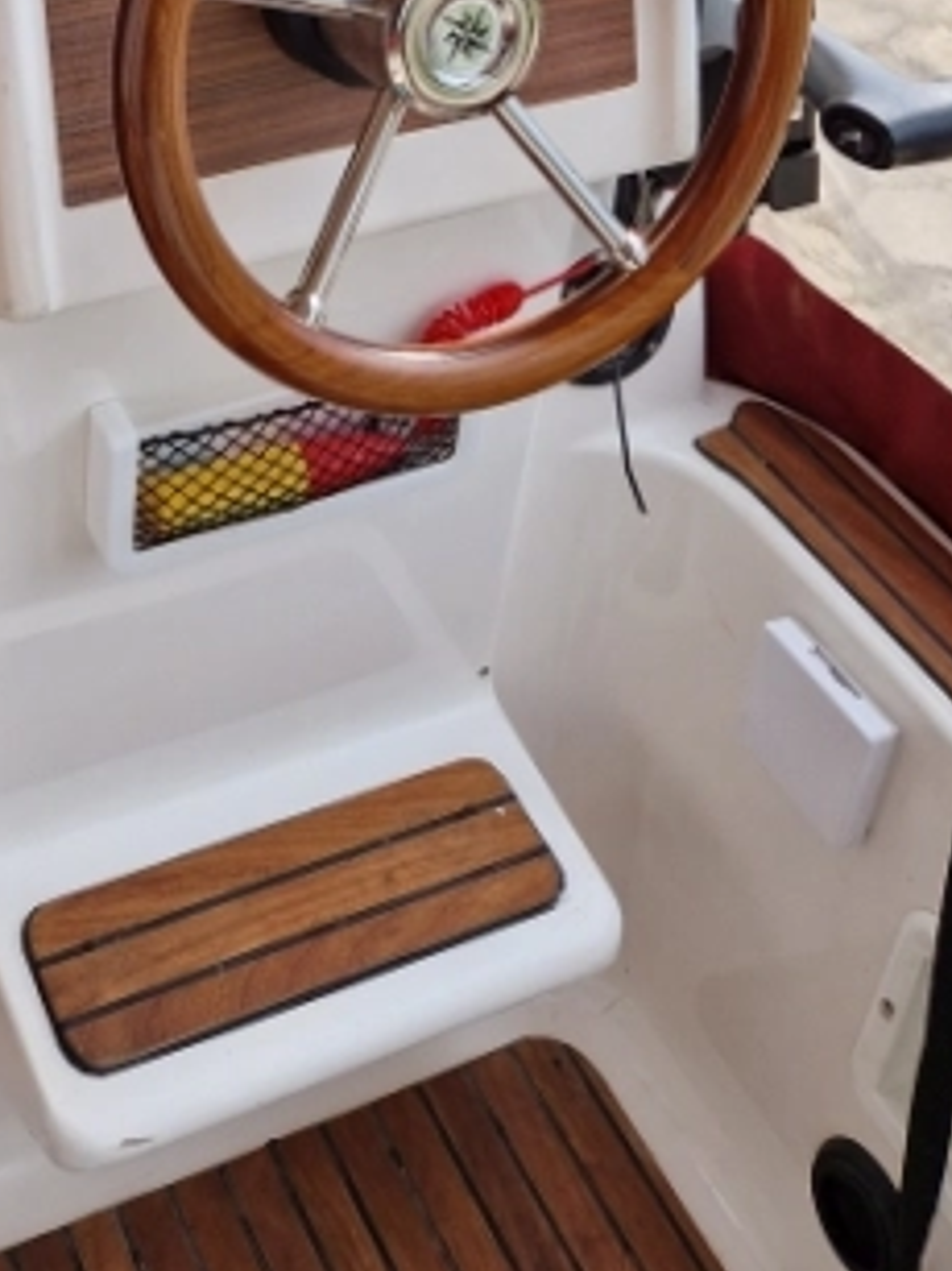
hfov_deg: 25.4
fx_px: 2018
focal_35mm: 55
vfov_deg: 30.9
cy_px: -149
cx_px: 37
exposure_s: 1/360
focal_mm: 5.4
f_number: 1.8
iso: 50
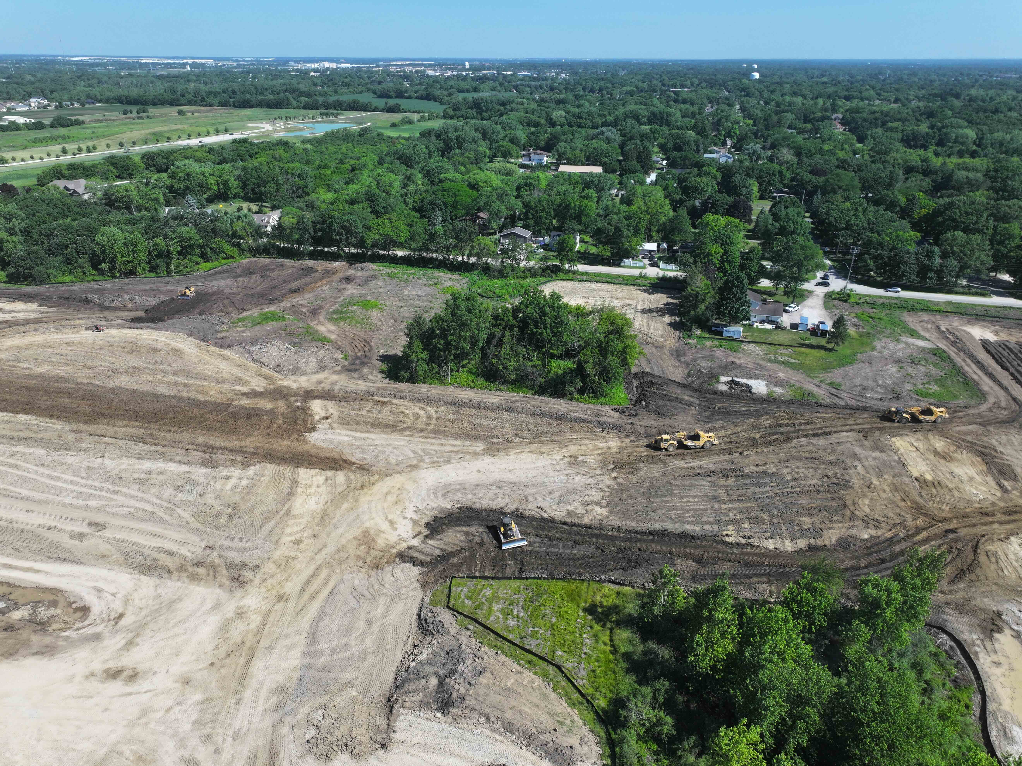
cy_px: 383
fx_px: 708
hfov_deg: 71.6
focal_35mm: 24
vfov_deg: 56.8
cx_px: 511
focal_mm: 12.29
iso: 110
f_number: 2.8
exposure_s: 1/1600
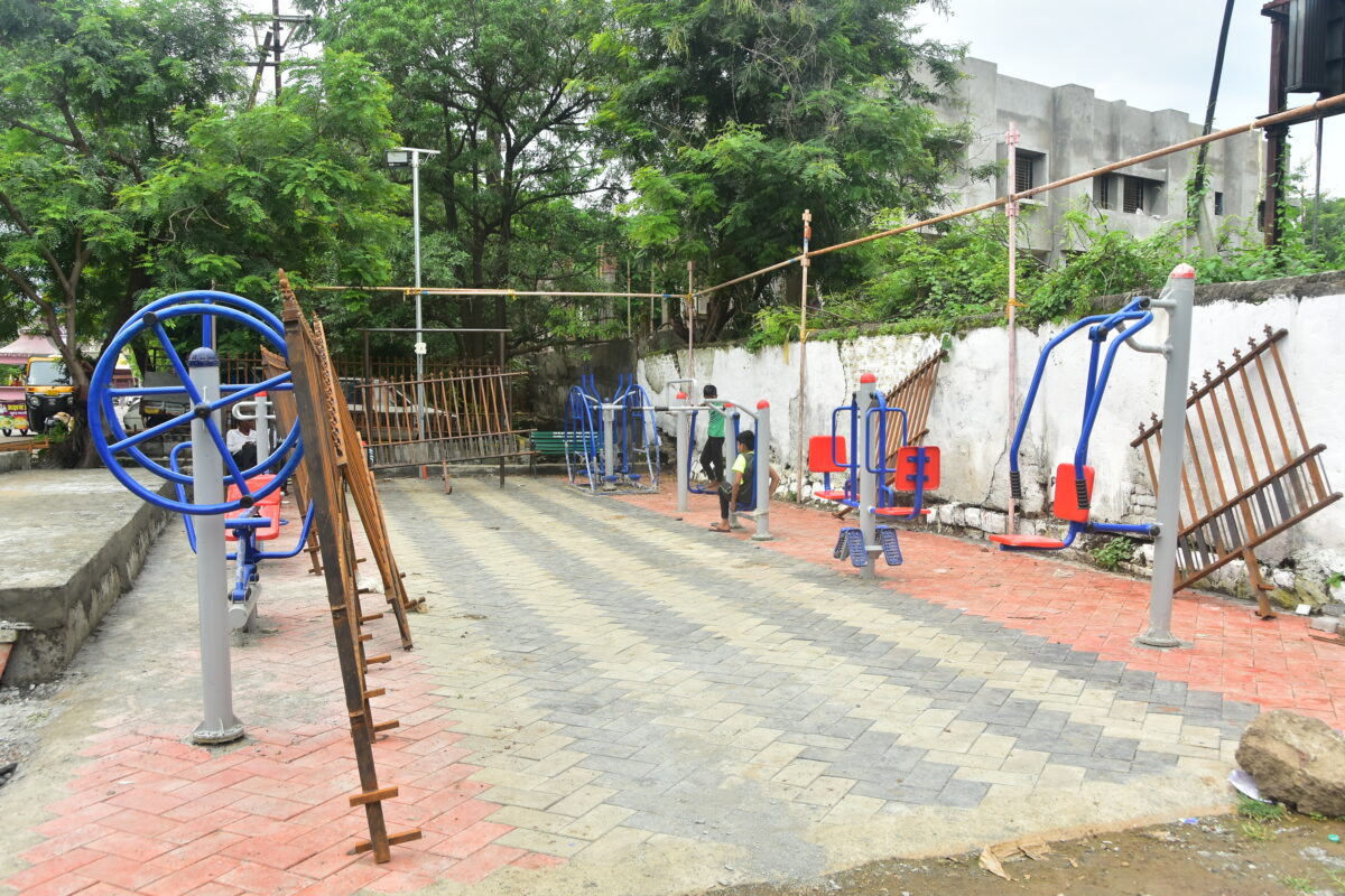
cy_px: 448
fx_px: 1121
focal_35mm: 30
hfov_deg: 61.9
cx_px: 672
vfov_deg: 43.6
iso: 200
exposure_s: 1/200
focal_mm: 20
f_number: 6.3
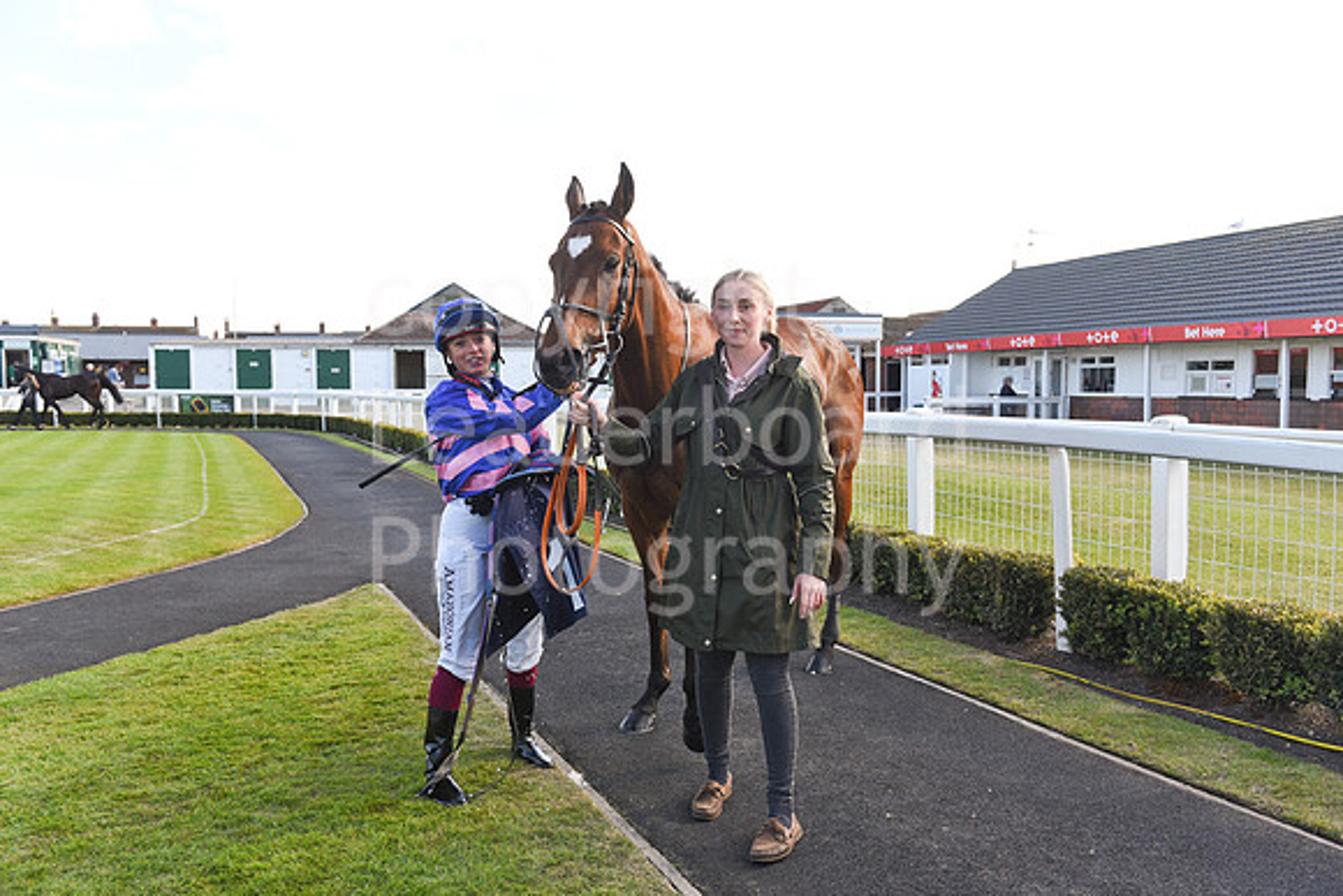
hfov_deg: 63.6
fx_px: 1082
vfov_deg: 45.0
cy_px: 448
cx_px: 672
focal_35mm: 29
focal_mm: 29
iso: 400
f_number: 5.6
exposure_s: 1/640
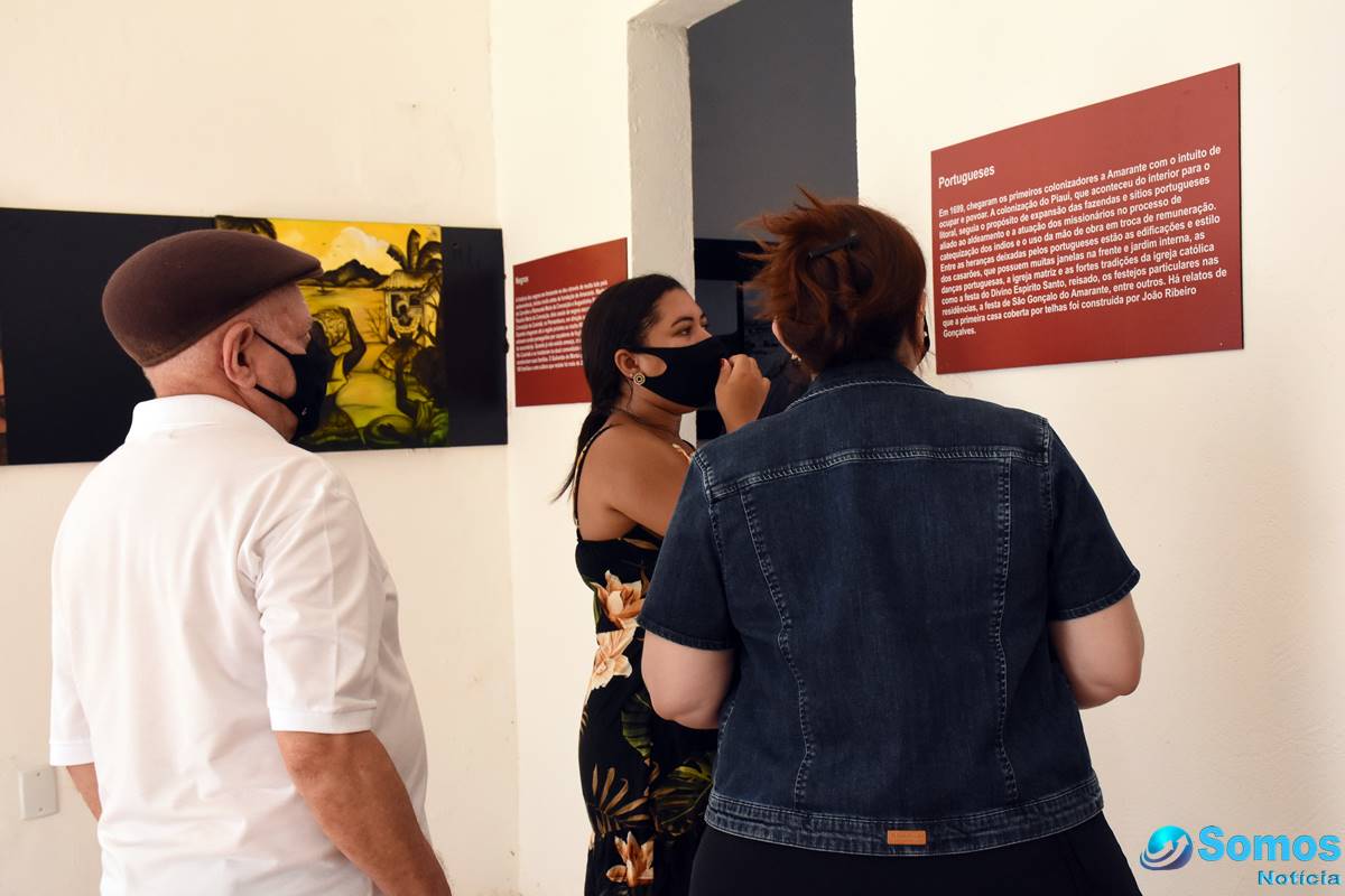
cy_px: 448
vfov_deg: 29.9
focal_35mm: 45
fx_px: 1681
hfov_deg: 43.6
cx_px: 672
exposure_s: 1/250
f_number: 8
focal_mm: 30
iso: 2000
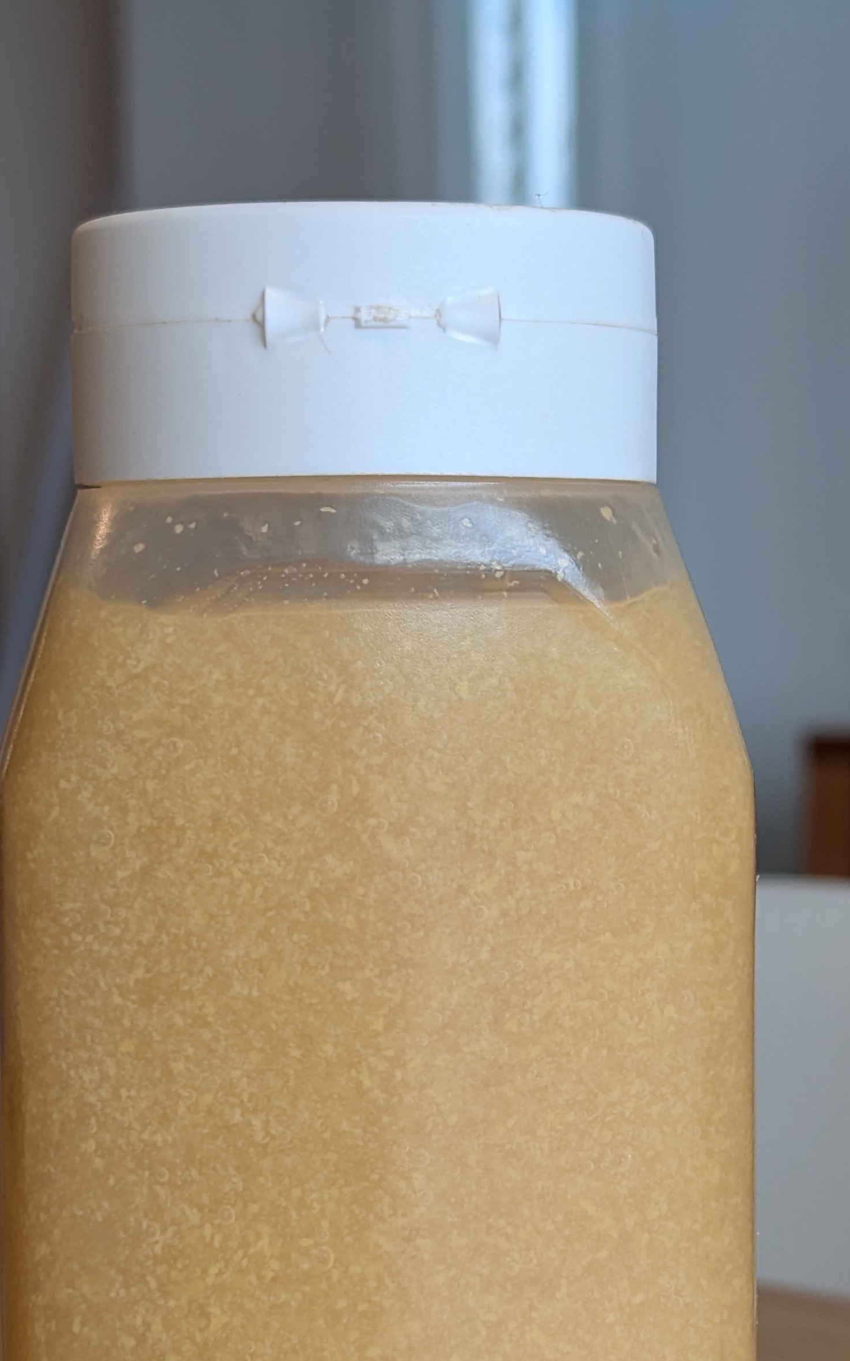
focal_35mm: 88
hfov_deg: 14.8
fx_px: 3262
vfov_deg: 23.3
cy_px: 1033
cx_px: 503
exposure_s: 1/159
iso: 55
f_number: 1.85
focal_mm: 6.81
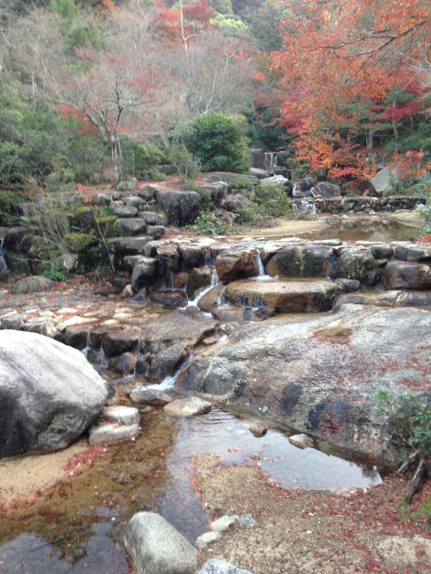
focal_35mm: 33
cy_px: 287
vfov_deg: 55.4
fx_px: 548
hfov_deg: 42.9
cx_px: 216
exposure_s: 1/20
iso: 125
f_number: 2.4
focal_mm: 4.12
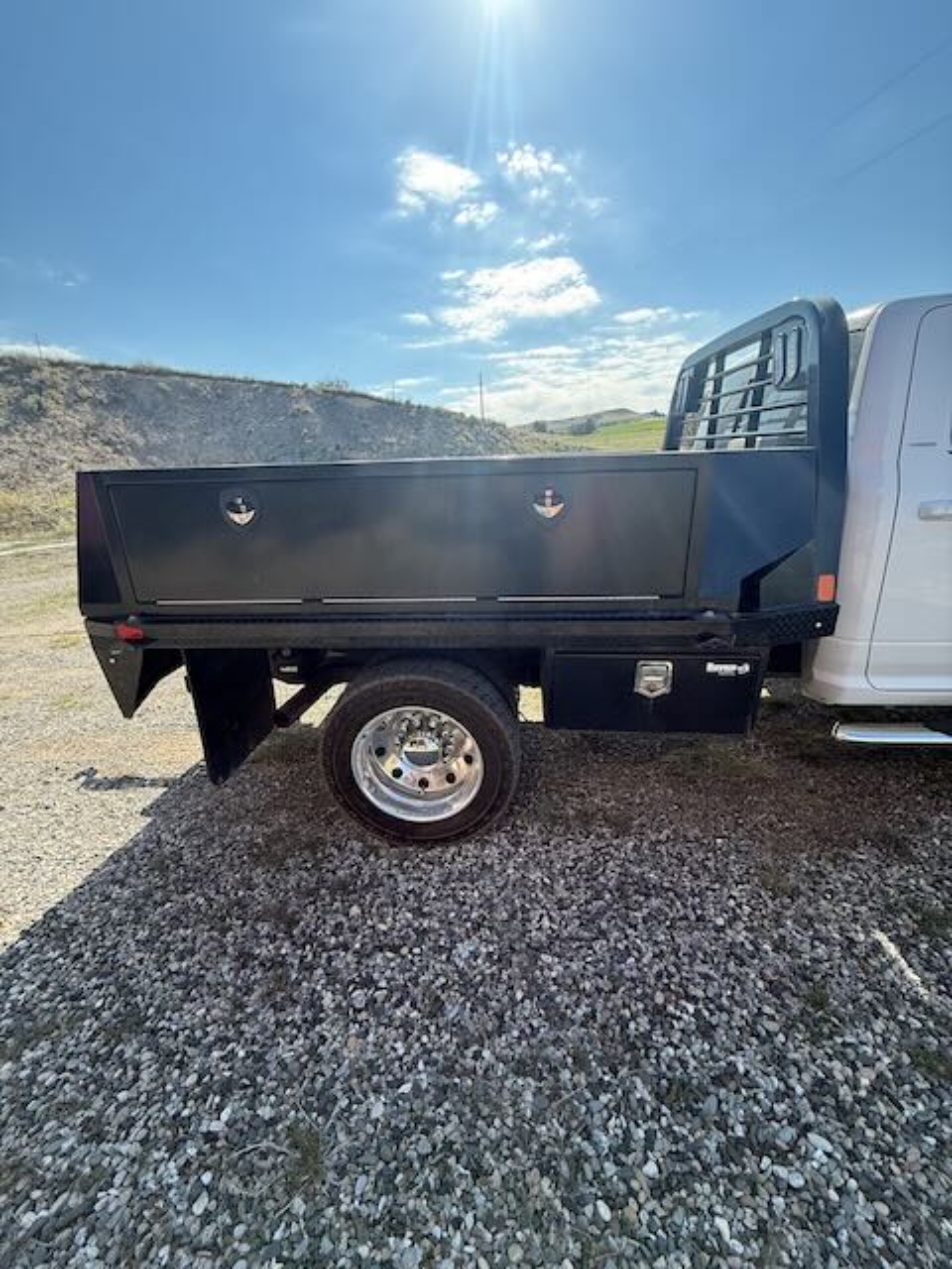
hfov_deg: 85.7
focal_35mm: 14
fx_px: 513
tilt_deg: -17.4
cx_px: 476
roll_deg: +2.1
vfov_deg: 102.1
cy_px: 634
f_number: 2.2
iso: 64
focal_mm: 2.22
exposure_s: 1/651
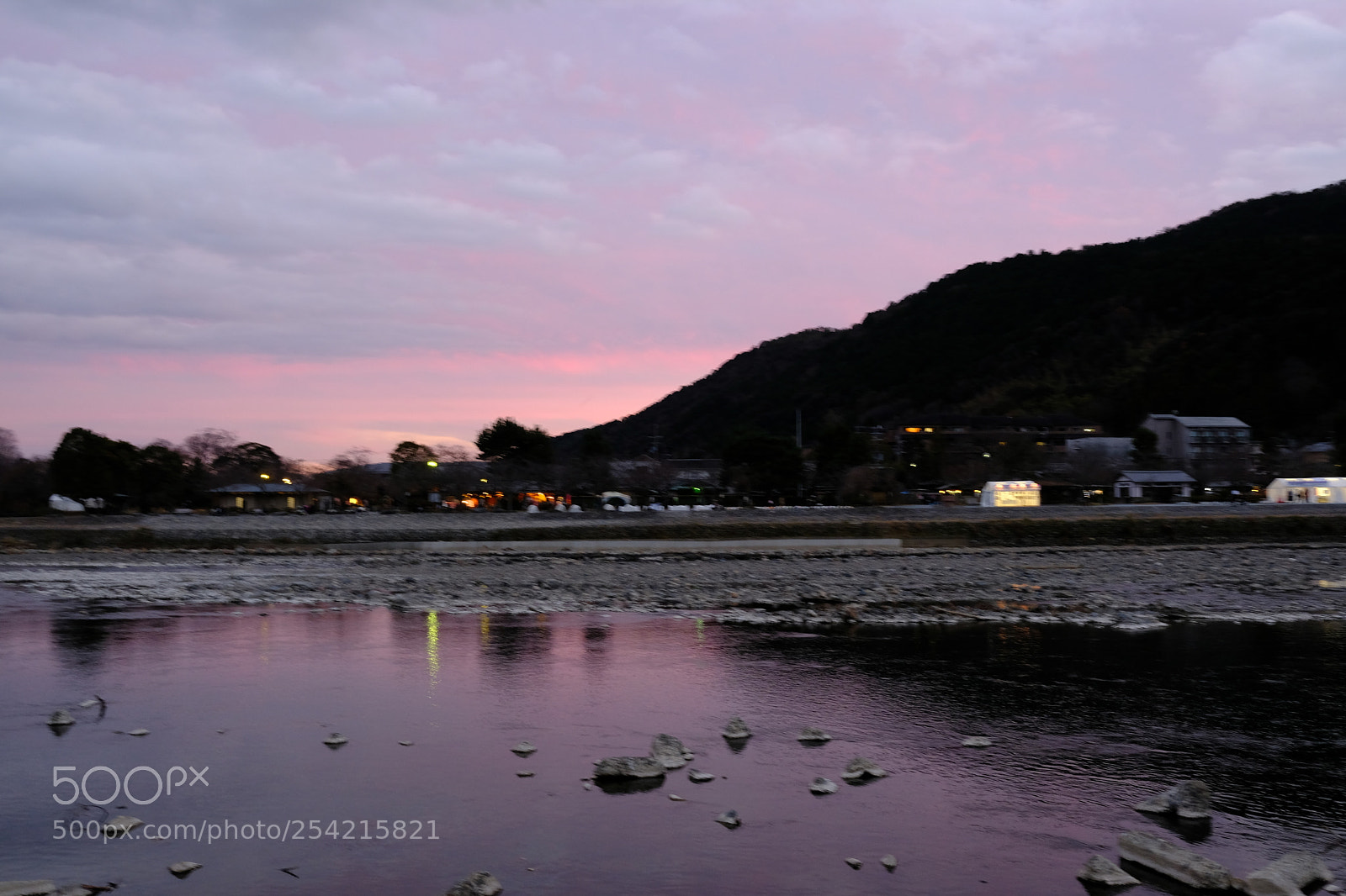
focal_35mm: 35
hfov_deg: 54.4
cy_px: 448
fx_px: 1308
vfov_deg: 37.8
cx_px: 673
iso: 800
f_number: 5.6
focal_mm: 23
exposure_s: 1/15
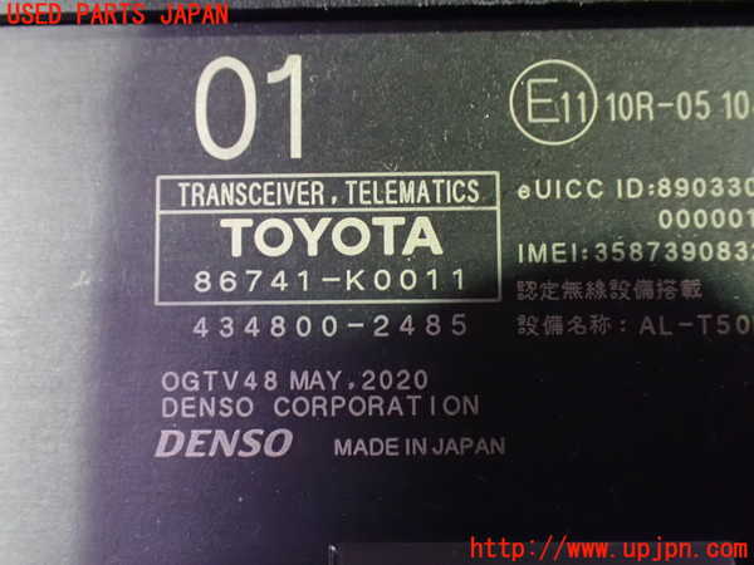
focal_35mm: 41
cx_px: 377
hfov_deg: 45.8
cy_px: 282
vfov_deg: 35.1
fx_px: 893
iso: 1600
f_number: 2.8
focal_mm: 7.31
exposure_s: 1/25
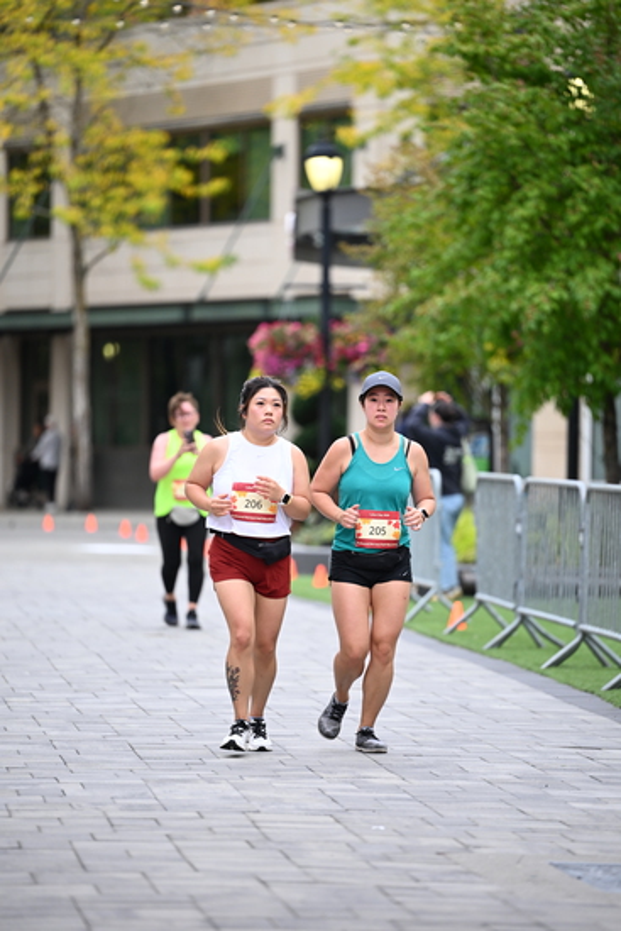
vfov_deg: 11.4
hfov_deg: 7.6
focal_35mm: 180
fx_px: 4654
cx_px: 310
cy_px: 466
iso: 640
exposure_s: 1/1600
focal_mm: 180
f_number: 2.8
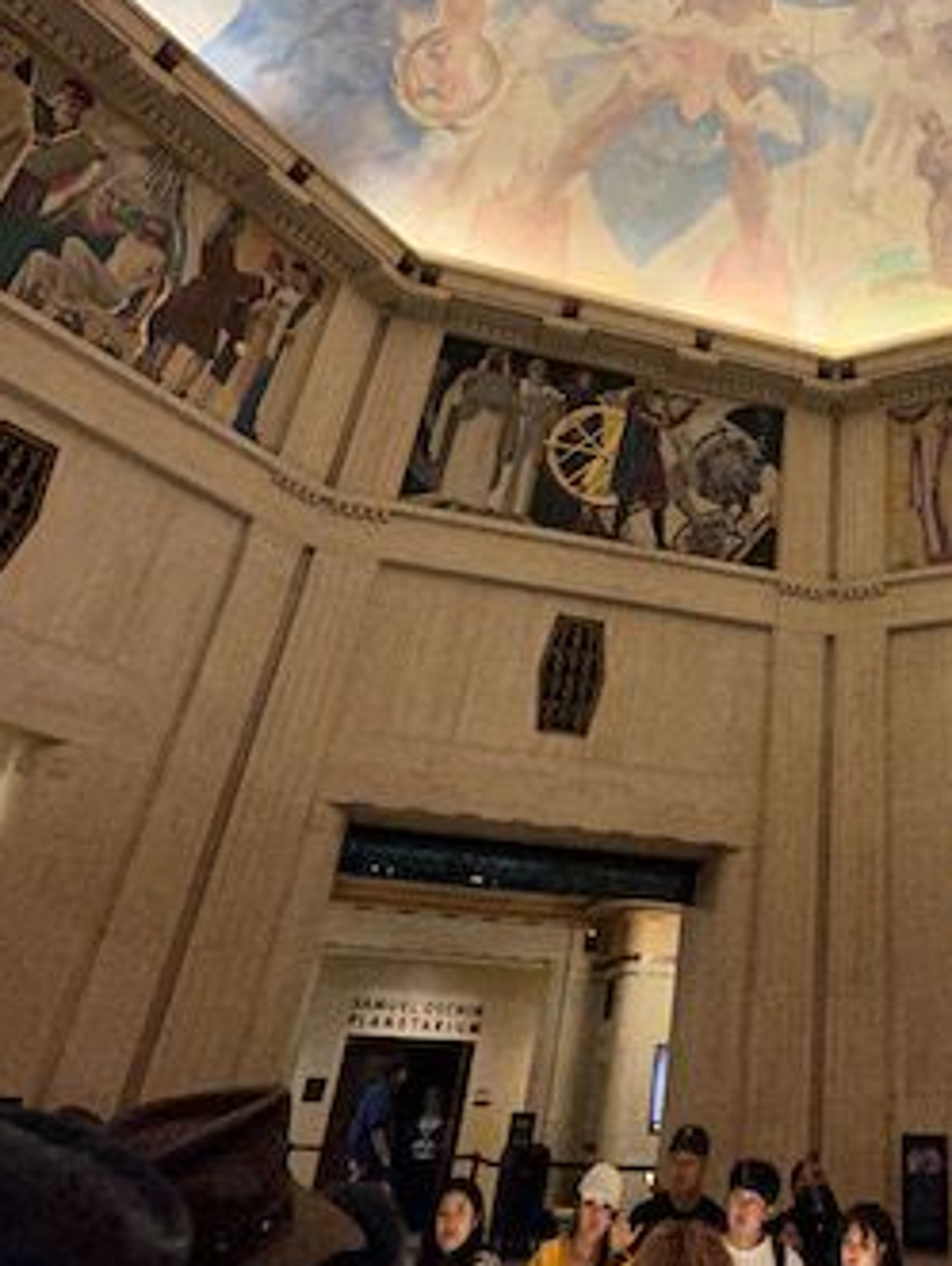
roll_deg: -2.2
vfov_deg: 55.6
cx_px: 830
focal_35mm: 31
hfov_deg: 42.3
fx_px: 1135
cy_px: 325
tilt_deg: +36.0
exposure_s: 1/60
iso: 250
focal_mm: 2.22
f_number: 2.2
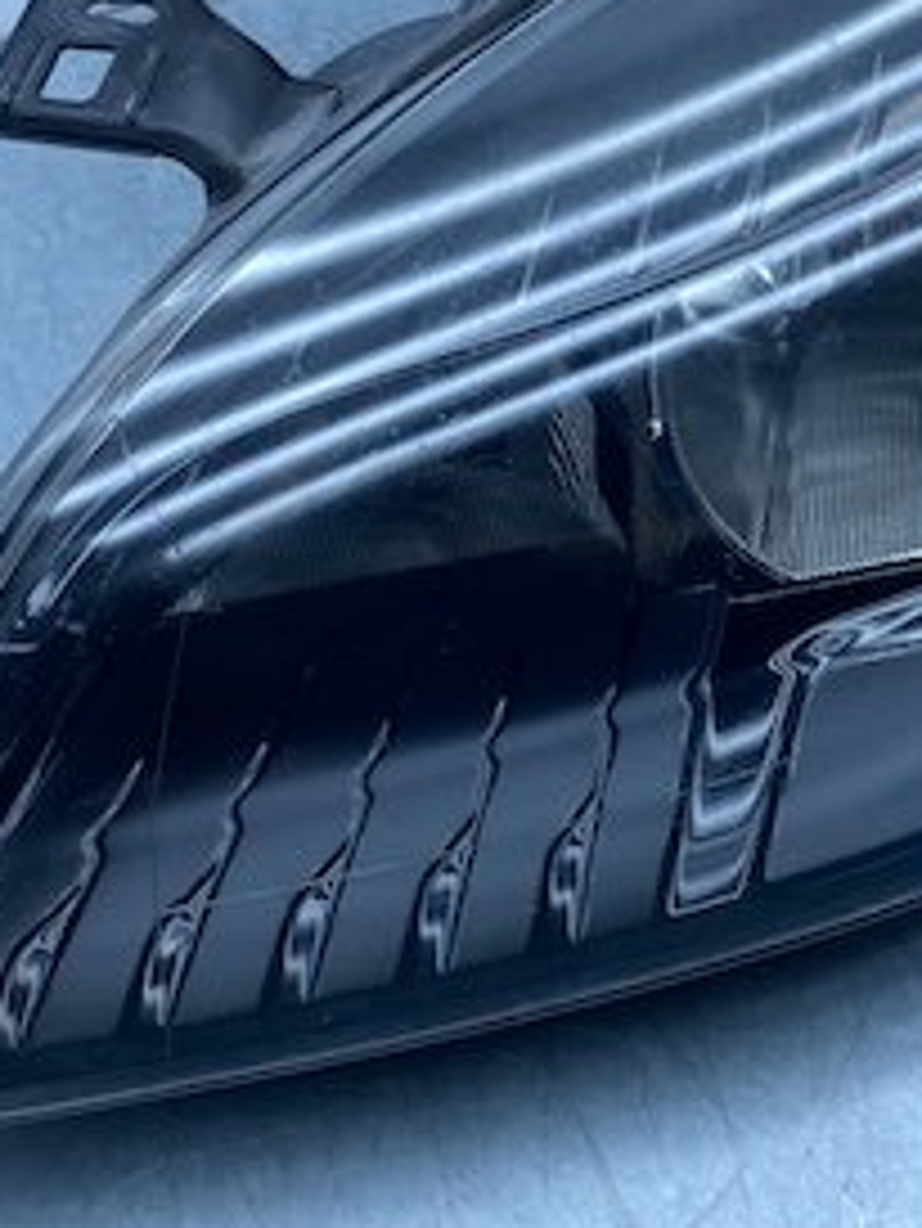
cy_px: 486
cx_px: 693
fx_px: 2165
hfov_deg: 23.8
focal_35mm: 61
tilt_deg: -46.7
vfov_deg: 31.6
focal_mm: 4.25
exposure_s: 1/833
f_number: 1.8
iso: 32
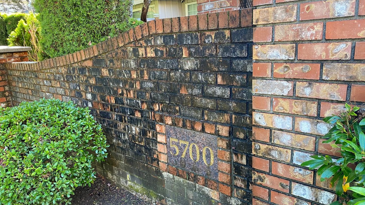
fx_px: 281
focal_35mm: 29
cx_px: 184
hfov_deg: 66.1
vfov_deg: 40.1
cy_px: 114
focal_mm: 4.25
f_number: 1.8
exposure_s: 1/86
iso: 125
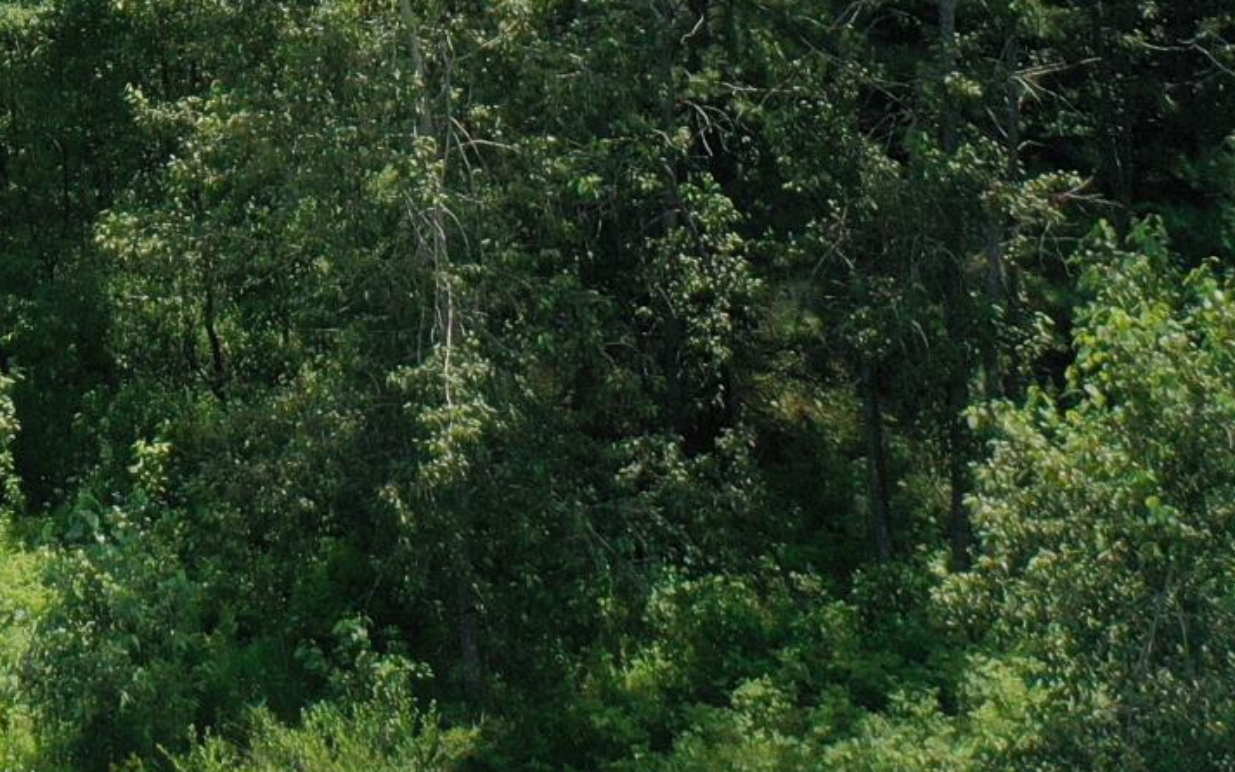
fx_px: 4040
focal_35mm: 120
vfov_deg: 10.0
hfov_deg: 15.6
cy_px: -885
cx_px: -773
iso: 100
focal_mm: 10.26
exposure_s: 1/1600
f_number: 2.8
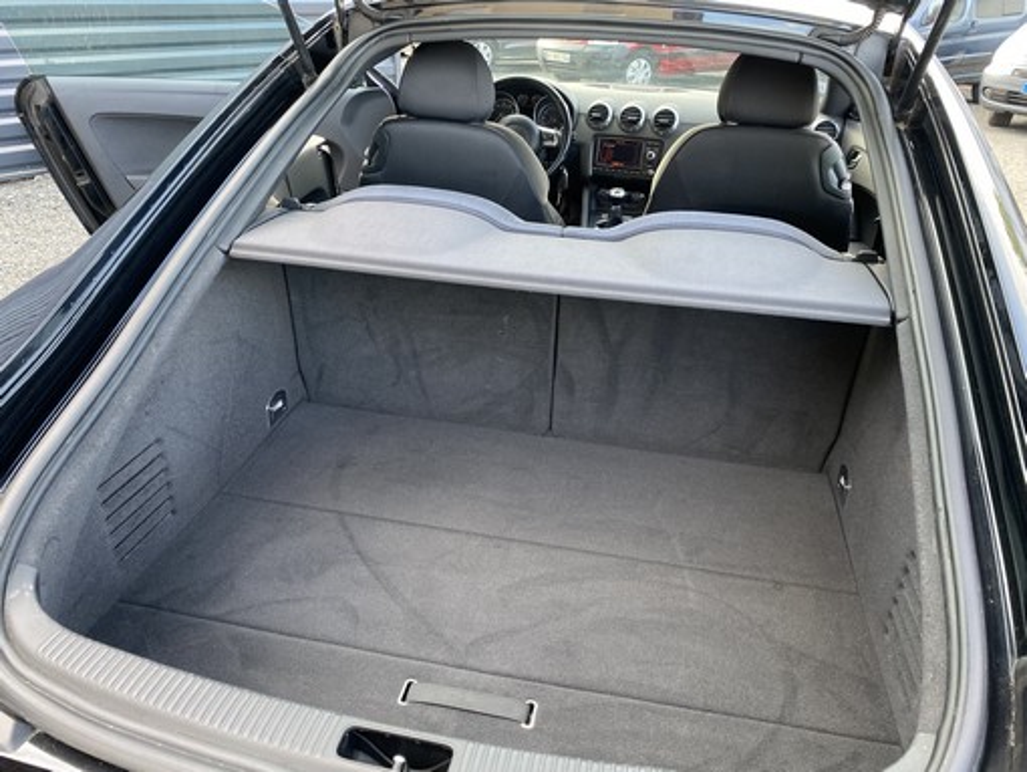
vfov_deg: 53.1
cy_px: 386
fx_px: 772
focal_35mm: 26
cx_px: 514
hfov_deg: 67.3
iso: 100
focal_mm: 4.25
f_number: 1.8
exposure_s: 1/121
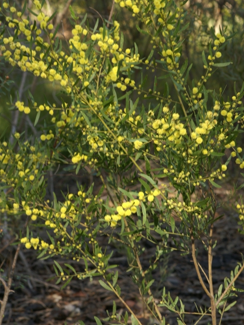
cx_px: 121
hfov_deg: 9.1
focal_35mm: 164
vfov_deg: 12.0
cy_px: 165
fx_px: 1541
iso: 100
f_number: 11
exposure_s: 1/13
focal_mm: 100
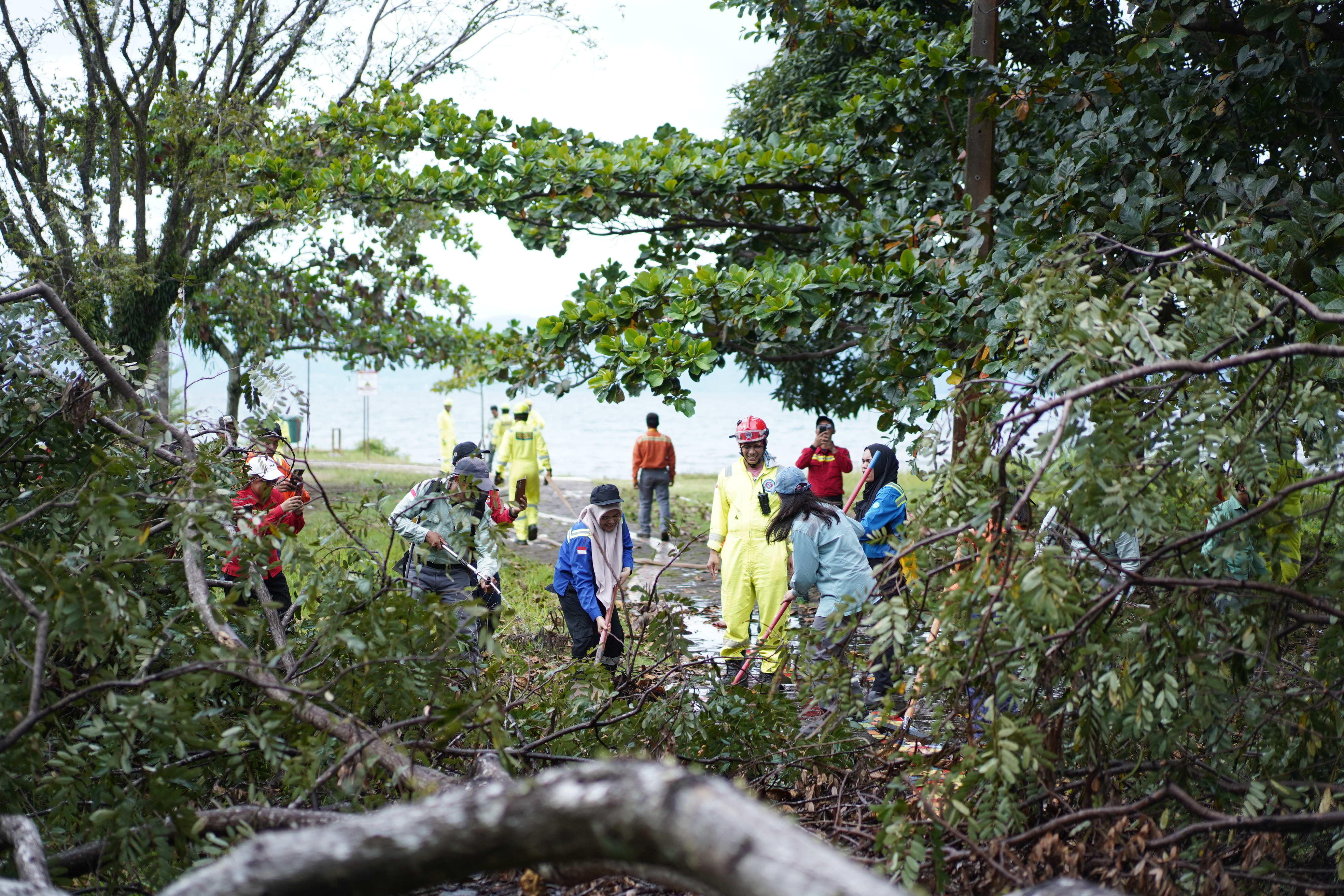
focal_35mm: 55
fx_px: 2053
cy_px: 448
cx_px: 672
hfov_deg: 36.2
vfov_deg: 24.6
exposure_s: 1/2500
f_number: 1.8
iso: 320
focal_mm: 55
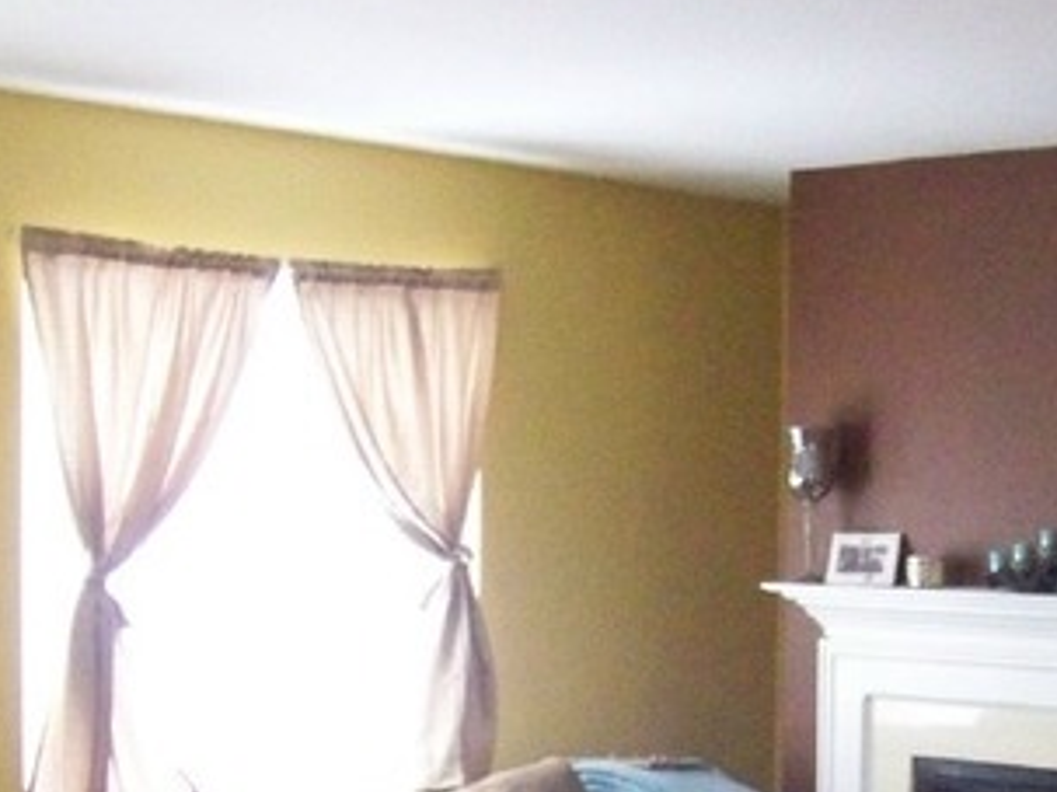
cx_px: 527
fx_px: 2320
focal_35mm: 76
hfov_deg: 25.7
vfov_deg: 18.8
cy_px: 795
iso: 800
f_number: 2.8
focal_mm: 5.85
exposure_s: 1/30
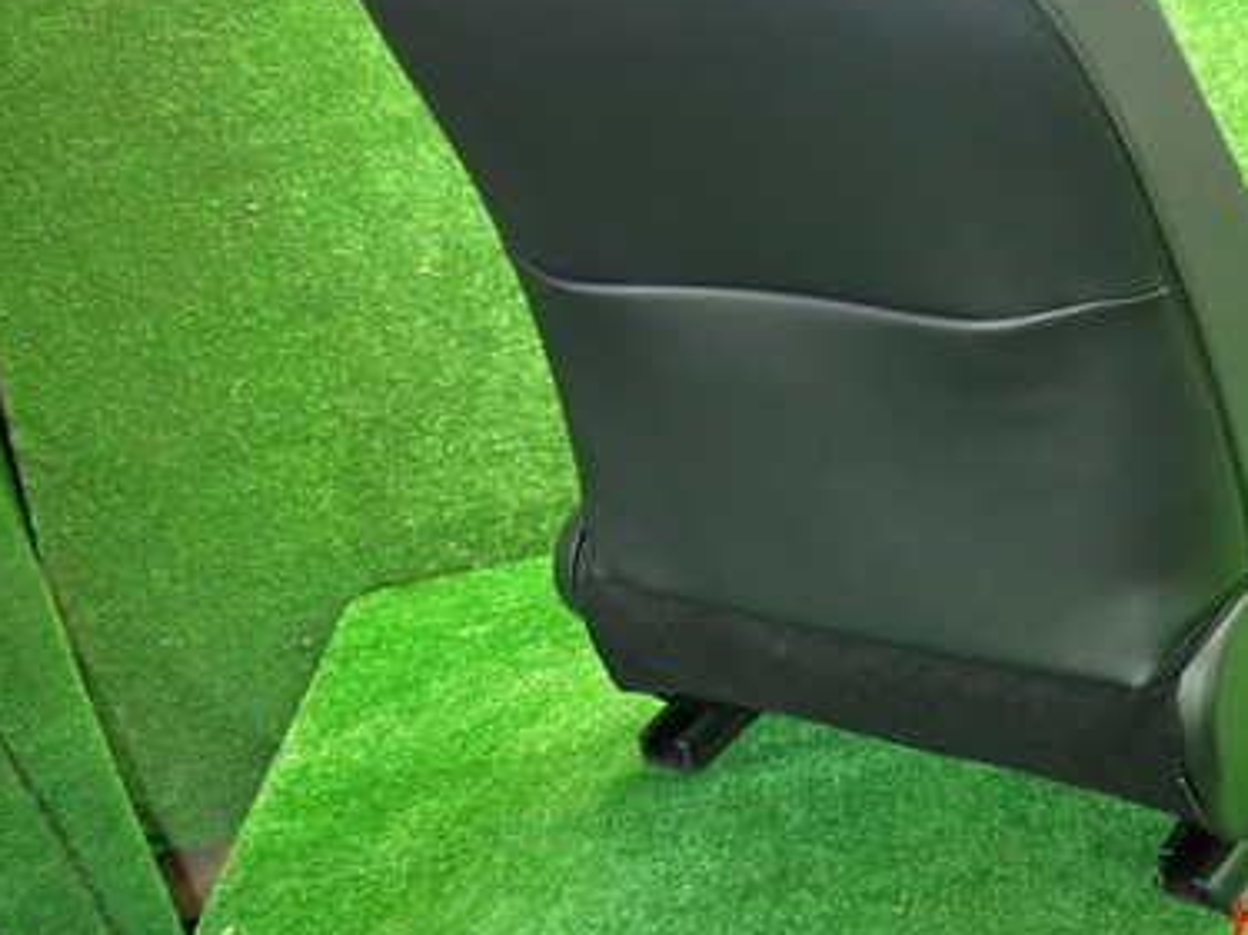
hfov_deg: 38.3
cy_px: 226
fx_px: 1730
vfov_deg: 29.7
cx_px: 985
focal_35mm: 48
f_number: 2.3
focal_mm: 5.4
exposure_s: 1/30
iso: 800
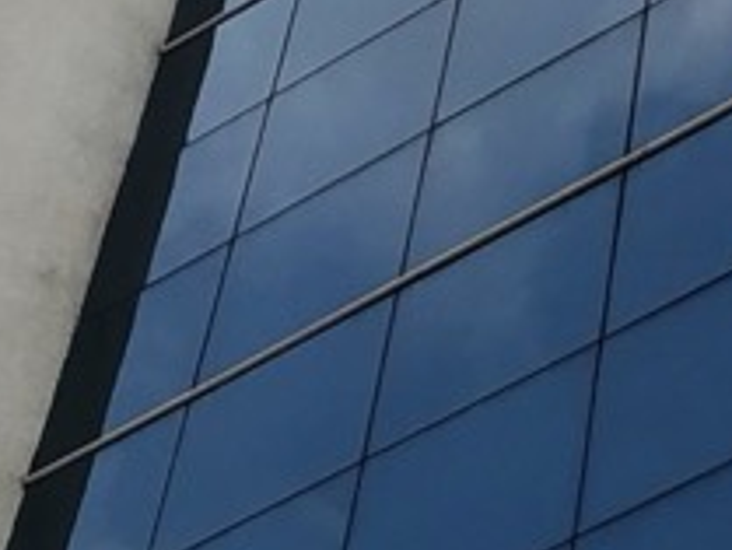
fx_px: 3407
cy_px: 599
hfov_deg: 12.2
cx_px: 490
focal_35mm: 161
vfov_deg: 9.1
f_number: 1.9
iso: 160
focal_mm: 3.94
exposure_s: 1/3048
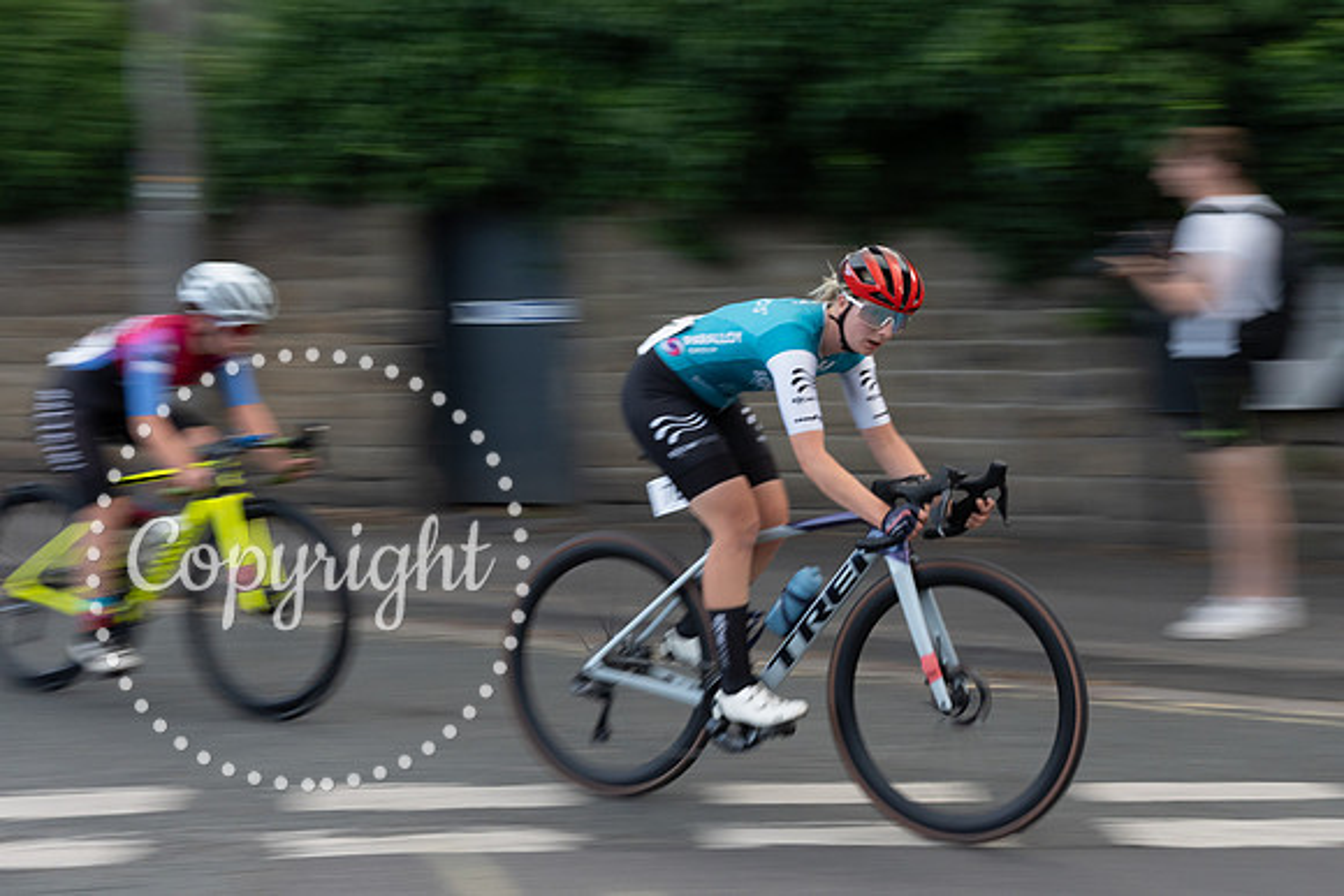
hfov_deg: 35.4
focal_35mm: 56
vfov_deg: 24.2
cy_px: 273
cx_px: 934
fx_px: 2076
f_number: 10
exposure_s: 1/100
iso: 1250
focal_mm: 40
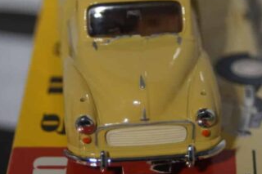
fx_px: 1229
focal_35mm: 169
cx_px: 129
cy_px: 38
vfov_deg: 8.1
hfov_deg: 12.2
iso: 1000
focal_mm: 60
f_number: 5.6
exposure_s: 1/160
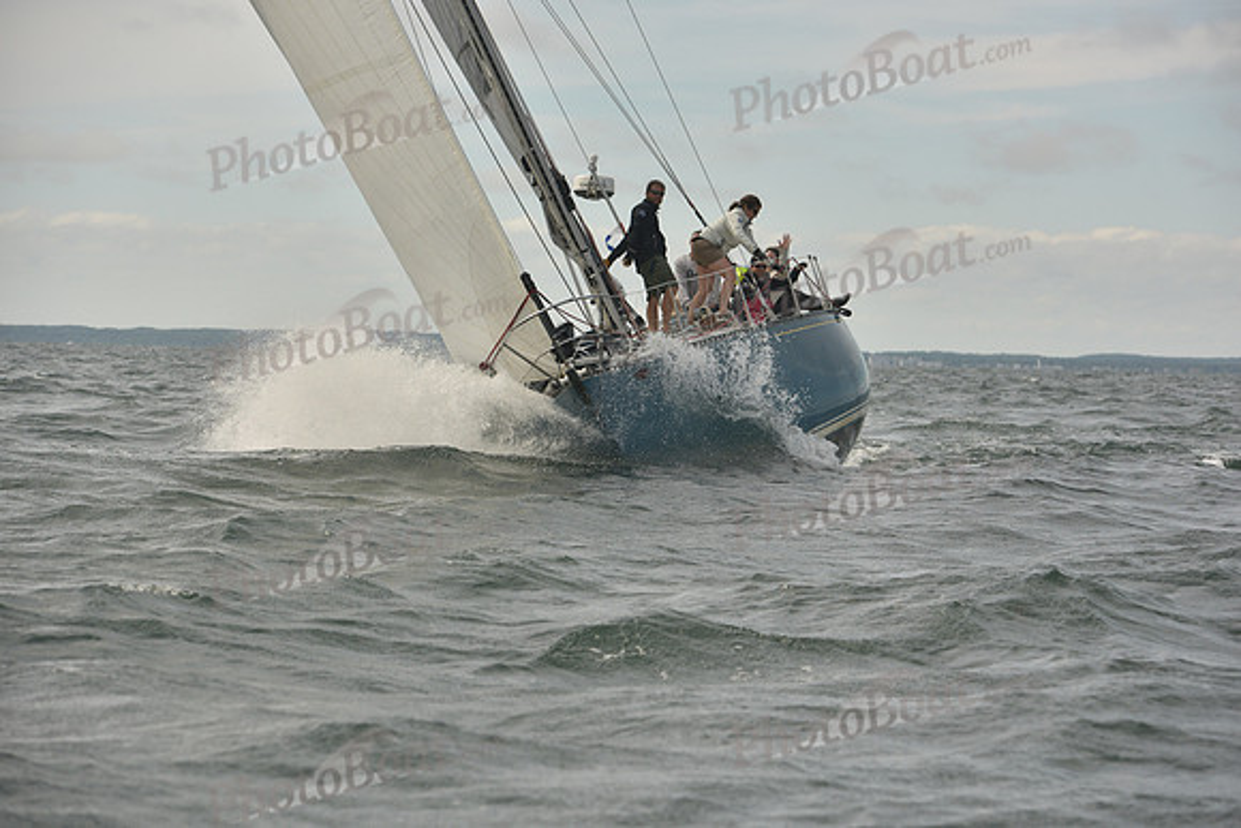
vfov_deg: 10.2
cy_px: 414
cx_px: 620
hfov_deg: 15.2
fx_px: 4655
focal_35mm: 135
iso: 320
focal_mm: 135
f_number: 6.3
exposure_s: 1/1000
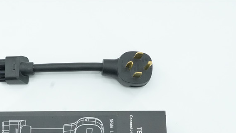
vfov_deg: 20.1
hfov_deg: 35.0
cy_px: 110
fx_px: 369
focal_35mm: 59
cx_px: 76
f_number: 10
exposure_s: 1/640
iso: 6400
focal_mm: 27
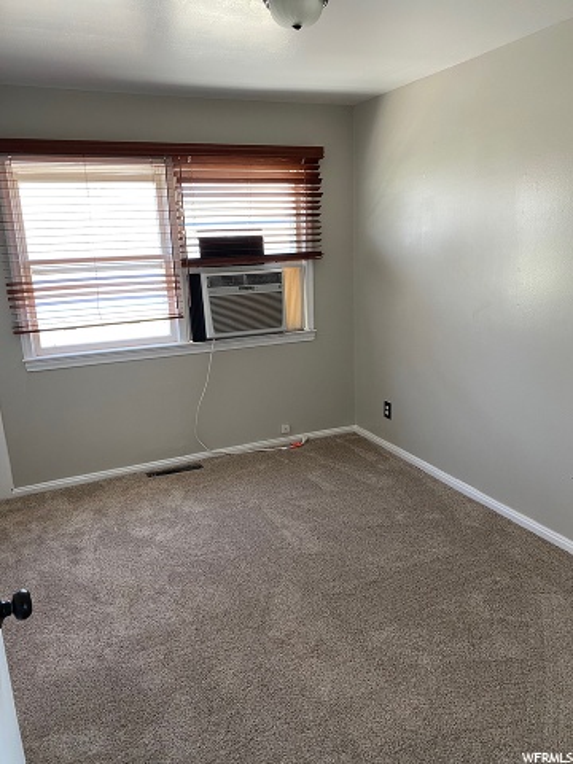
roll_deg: +1.7
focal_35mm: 26
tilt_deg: -14.0
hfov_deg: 53.1
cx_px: 286
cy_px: 382
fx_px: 574
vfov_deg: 67.3
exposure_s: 1/97
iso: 125
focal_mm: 4.25
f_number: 1.8
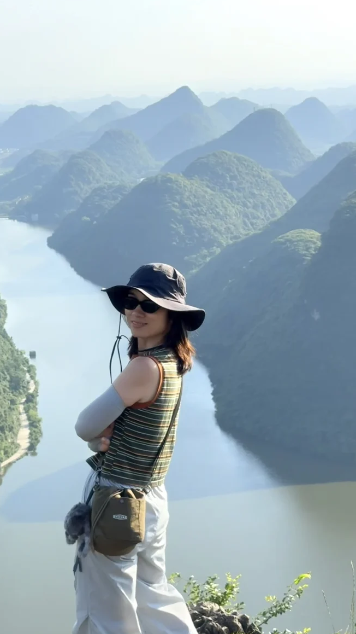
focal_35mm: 65
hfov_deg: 18.3
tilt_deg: -13.3
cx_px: 63
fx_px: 1091
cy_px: 373
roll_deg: -0.5
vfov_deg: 32.3
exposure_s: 1/3534
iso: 100
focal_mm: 6.76
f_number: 1.78
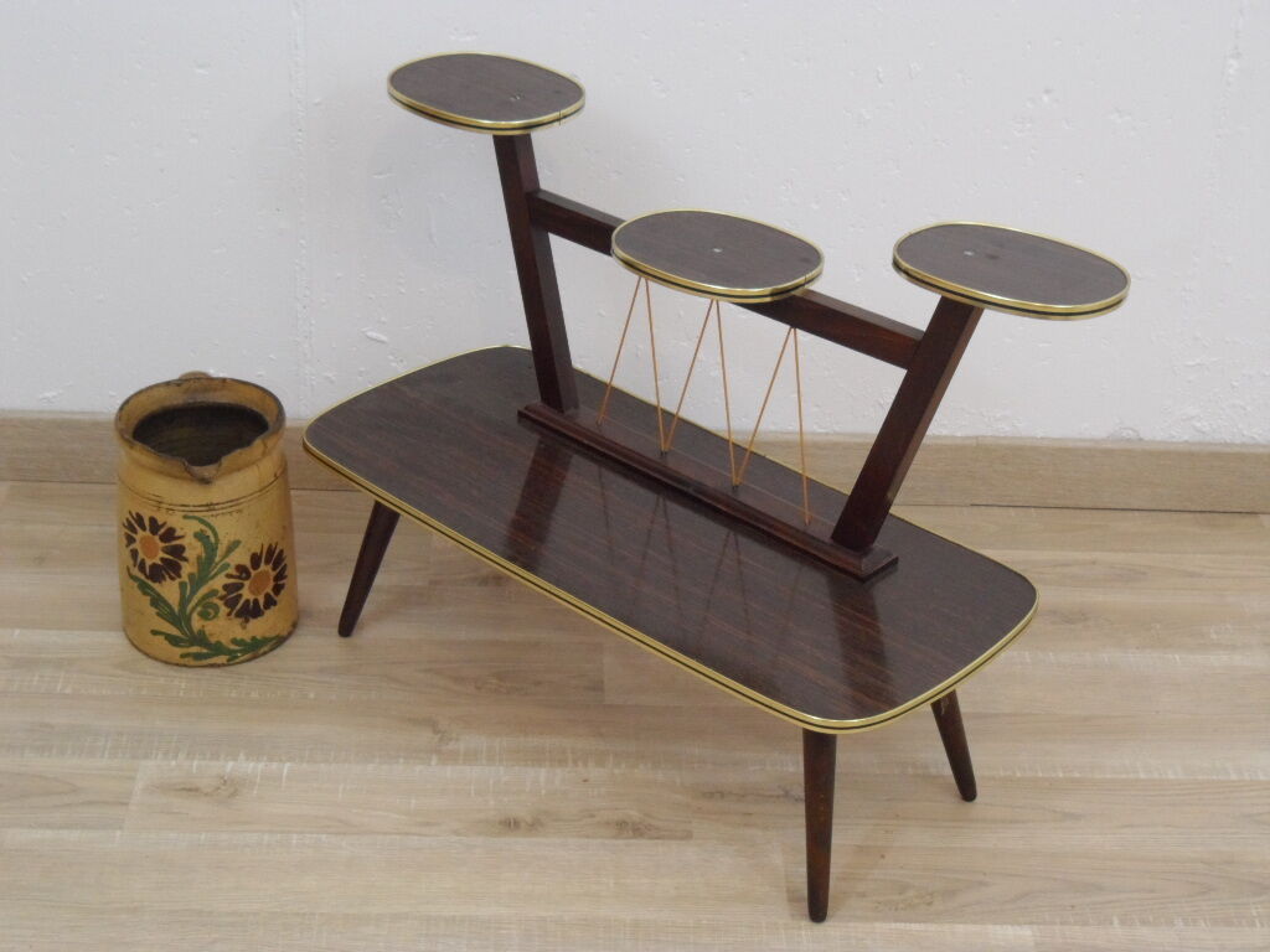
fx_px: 2201
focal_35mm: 60
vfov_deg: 24.4
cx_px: 635
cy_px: 476
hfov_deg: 32.2
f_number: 5.2
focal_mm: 11.2
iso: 400
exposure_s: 1/15
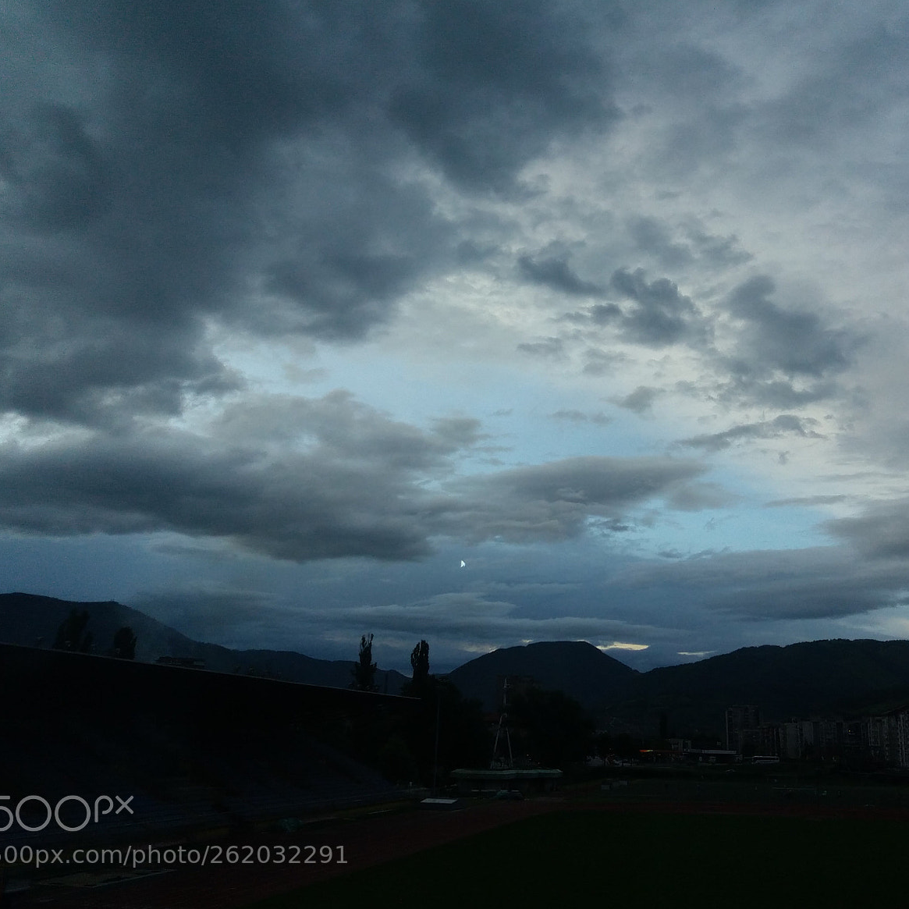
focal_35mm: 34
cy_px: 448
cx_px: 564
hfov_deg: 48.0
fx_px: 1010
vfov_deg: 48.4
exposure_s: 1/140
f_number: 1.9
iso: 100
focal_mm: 3.7
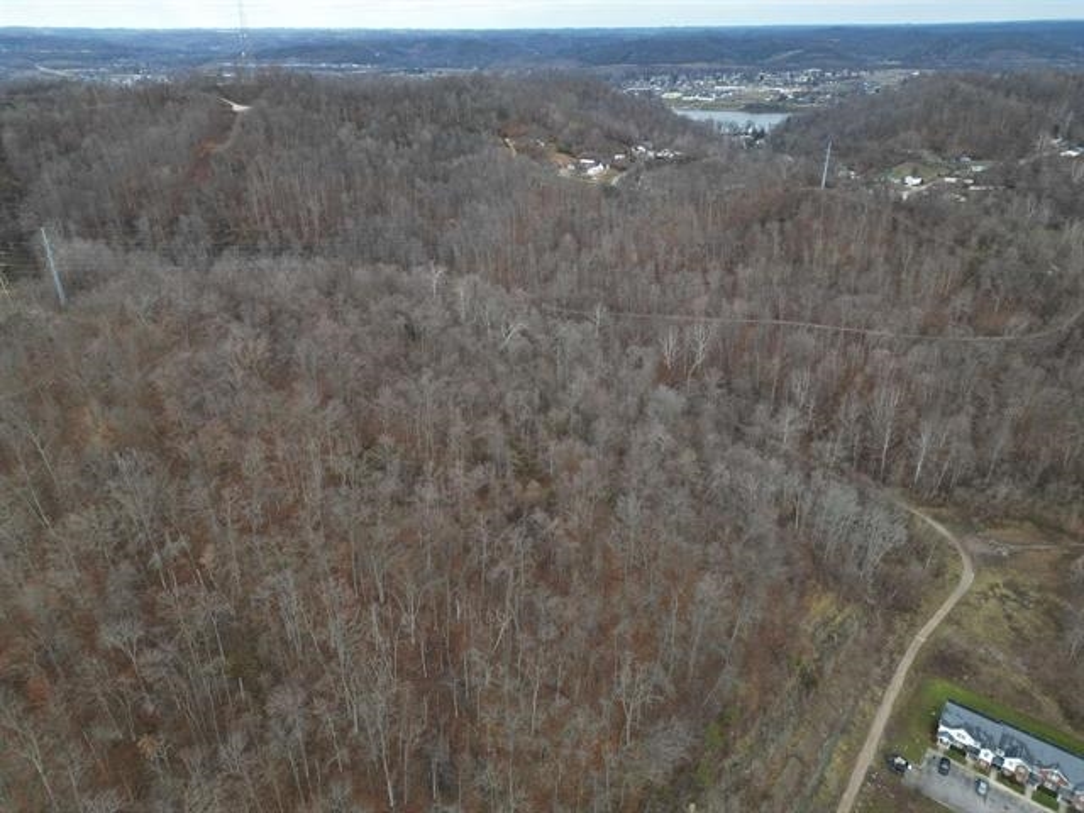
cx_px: 542
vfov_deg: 56.8
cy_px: 406
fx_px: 752
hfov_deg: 71.6
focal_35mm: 24
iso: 100
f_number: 1.7
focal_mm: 6.72
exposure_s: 1/90
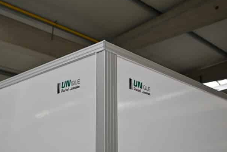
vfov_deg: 28.6
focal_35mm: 47
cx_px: 102
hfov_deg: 41.9
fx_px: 296
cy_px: 92
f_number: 4.2
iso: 280
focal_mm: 24.5
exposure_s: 1/125
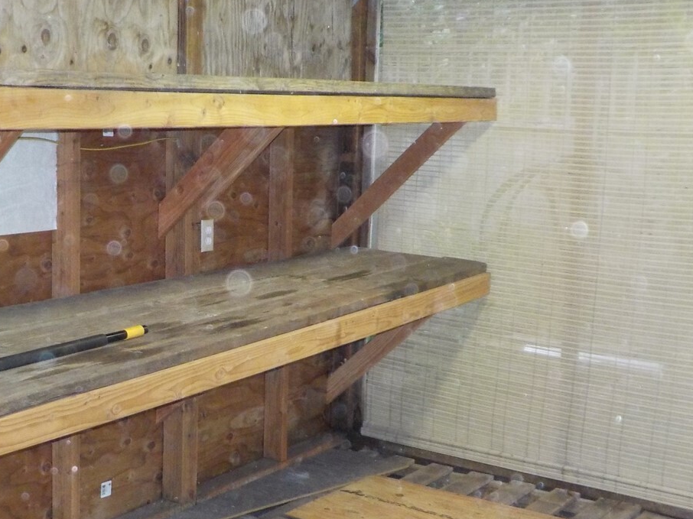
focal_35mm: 53
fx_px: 1061
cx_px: 185
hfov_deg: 35.5
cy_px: 255
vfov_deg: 27.5
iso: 320
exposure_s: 1/30
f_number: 3.3
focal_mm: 4.1
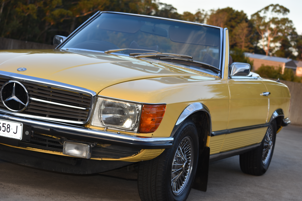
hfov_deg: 24.6
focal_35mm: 82
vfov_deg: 16.6
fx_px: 692
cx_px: 151
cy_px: 100
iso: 100
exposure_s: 1/80
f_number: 5.6
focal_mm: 55
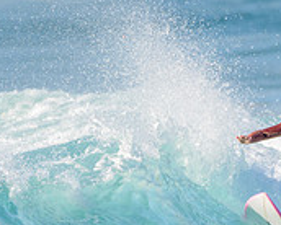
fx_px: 16644
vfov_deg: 0.8
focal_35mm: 1999
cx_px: 197
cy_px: 230
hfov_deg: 1.0
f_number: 5.6
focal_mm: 500
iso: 360
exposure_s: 1/2000
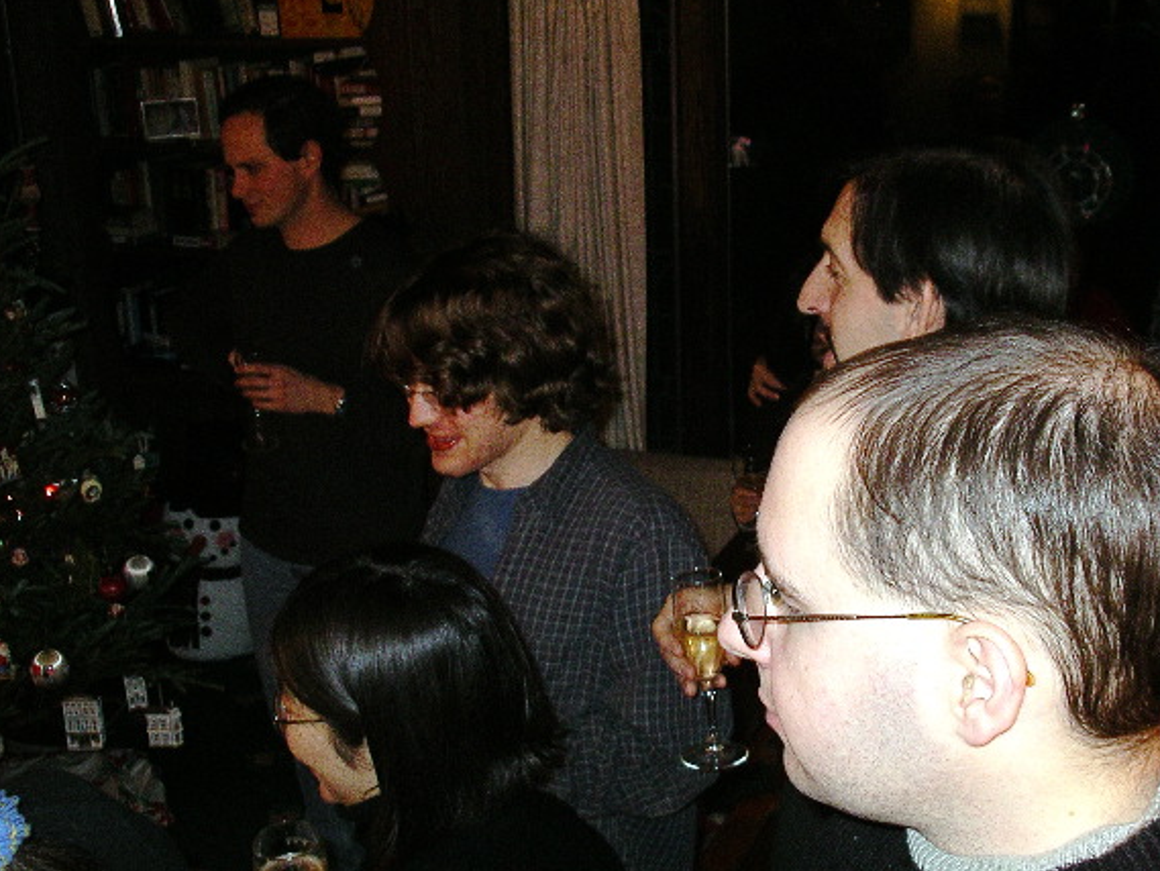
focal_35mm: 52
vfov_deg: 27.9
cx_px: 689
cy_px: 553
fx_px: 1743
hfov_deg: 36.7
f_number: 2.8
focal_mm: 7.8
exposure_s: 1/40
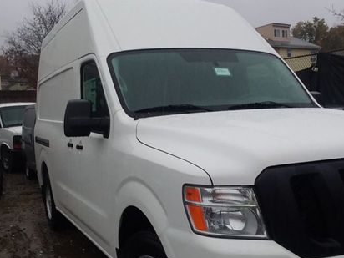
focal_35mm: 45
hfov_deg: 42.0
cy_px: 147
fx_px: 447
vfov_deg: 32.1
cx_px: 195
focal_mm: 2.47
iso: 40
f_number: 1.9
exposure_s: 1/174
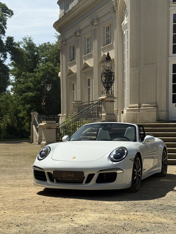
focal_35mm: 59
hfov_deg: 24.8
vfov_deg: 32.6
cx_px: 99
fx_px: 400
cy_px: 142
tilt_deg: -0.6
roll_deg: +0.7
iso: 80
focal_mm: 6.76
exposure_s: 1/2494
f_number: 1.78
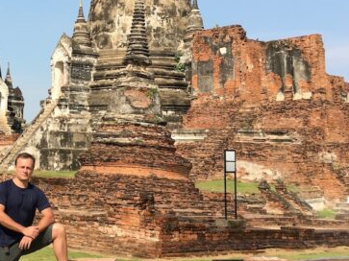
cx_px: -7
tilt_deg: +9.5
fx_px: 645
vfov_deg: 22.6
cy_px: 53
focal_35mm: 64
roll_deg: -1.8
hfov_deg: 28.3
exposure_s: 1/1040
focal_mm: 4.15
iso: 25
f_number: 2.2
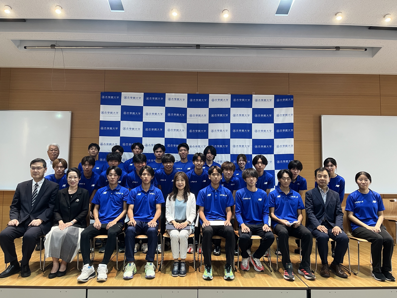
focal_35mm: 26
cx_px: 198
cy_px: 149
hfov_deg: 67.3
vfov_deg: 53.1
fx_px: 298
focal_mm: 5.1
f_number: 1.6
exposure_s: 1/60
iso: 250
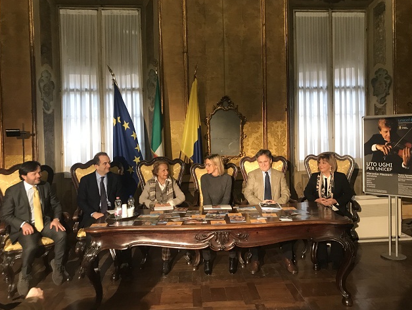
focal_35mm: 29
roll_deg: +2.9
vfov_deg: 48.3
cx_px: 210
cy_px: 151
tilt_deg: -1.7
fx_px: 345
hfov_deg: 61.6
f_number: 1.8
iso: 100
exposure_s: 1/17
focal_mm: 3.99
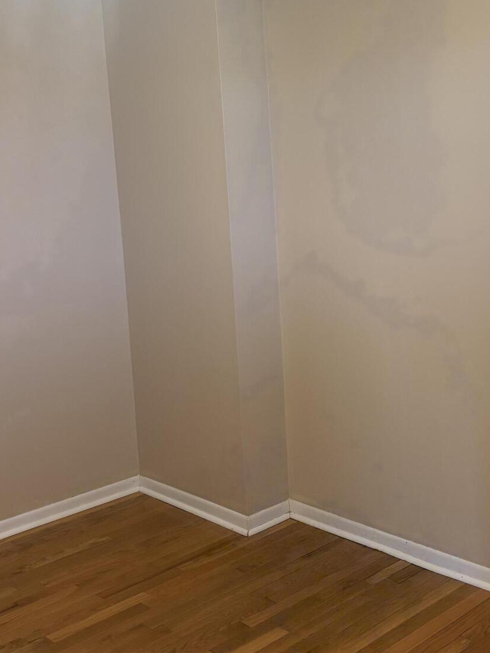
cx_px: 298
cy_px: 265
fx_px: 887
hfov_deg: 30.8
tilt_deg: -7.5
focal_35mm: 47
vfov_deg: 40.3
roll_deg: +2.7
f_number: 1.6
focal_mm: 5.96
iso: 160
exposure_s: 1/60
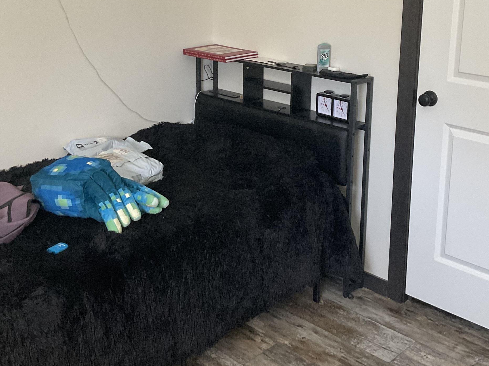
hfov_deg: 39.6
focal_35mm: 48
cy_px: 102
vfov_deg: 29.9
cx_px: 261
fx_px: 678
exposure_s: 1/60
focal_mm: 3
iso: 80
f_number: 1.8
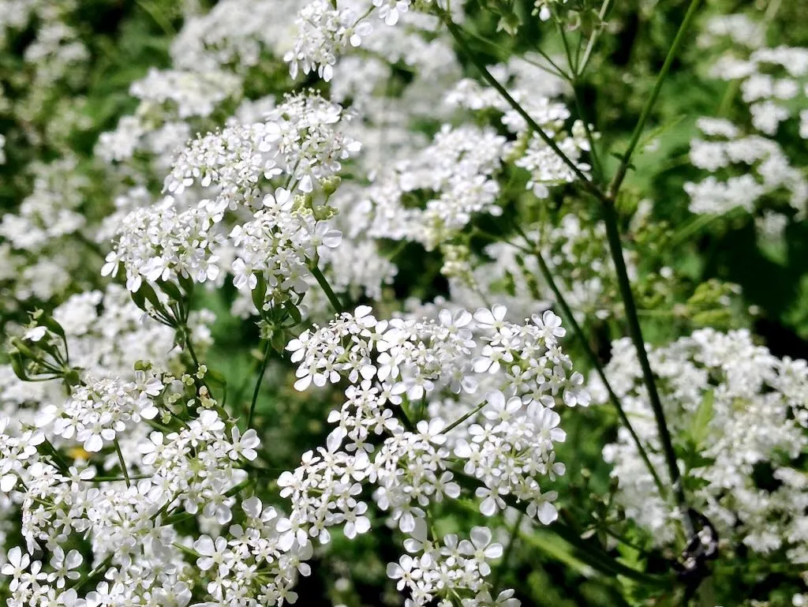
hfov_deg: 55.3
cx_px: 404
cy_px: 304
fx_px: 771
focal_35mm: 33
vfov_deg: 43.0
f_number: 2.4
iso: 50
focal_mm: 4.12
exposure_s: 1/3195
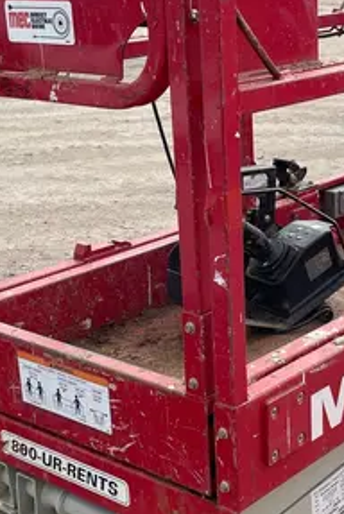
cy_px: 307
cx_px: 249
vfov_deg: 29.1
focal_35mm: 69
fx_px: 987
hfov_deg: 19.7
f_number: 1.6
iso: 32
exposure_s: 1/790
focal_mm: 4.2
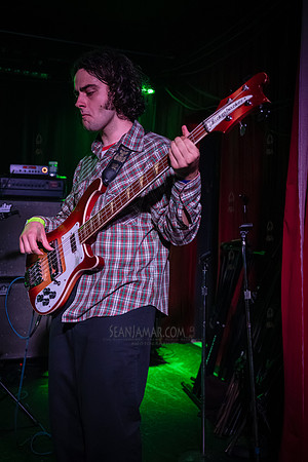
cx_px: 154
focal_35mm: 39
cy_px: 231
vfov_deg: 49.6
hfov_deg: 34.2
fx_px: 500
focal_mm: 39
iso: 16000
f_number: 3.2
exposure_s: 1/320
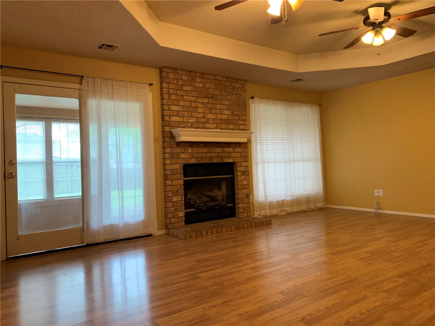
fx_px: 327
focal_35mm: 26
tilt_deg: +1.4
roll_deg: +1.8
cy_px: 163
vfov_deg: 53.1
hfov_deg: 67.3
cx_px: 218
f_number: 1.8
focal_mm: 4.25
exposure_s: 1/60
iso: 200
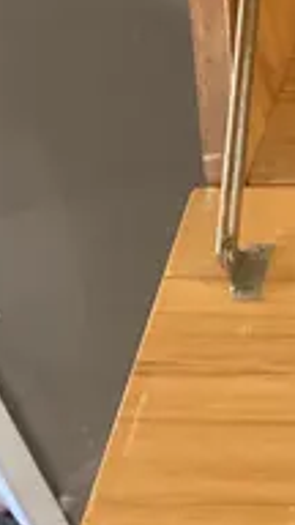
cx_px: 931
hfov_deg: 6.7
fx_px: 2267
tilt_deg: -44.6
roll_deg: +3.9
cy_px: 161
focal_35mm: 163
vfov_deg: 13.2
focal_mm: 3.99
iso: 200
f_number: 1.8
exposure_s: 1/50
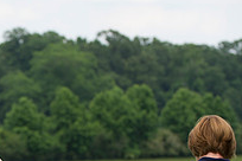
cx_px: -30
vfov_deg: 4.6
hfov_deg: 6.9
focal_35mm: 299
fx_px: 2010
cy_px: 223
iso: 500
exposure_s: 1/1250
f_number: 3.5
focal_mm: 105
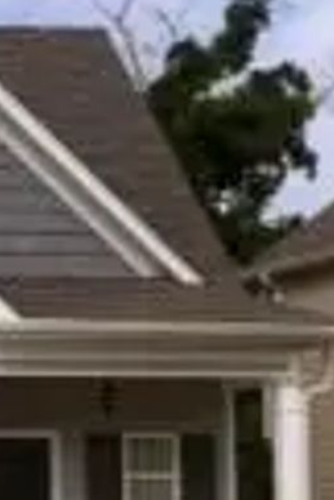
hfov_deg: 12.9
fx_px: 1335
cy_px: 371
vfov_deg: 21.1
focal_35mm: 96
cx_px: -275
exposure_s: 1/2514
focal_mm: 3.85
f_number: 2.8
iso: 80
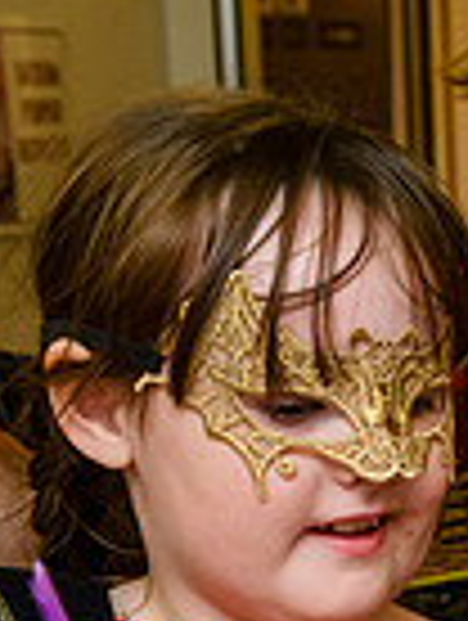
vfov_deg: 13.2
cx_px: 1026
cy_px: 790
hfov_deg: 9.4
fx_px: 2606
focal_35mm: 145
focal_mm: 24
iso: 1600
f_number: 5
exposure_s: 1/60
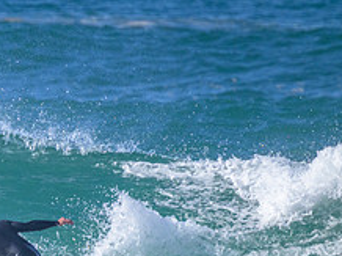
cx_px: -105
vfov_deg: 0.7
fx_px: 20231
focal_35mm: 2050
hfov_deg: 1.0
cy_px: 266
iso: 1800
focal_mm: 800
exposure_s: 1/2000
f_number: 11
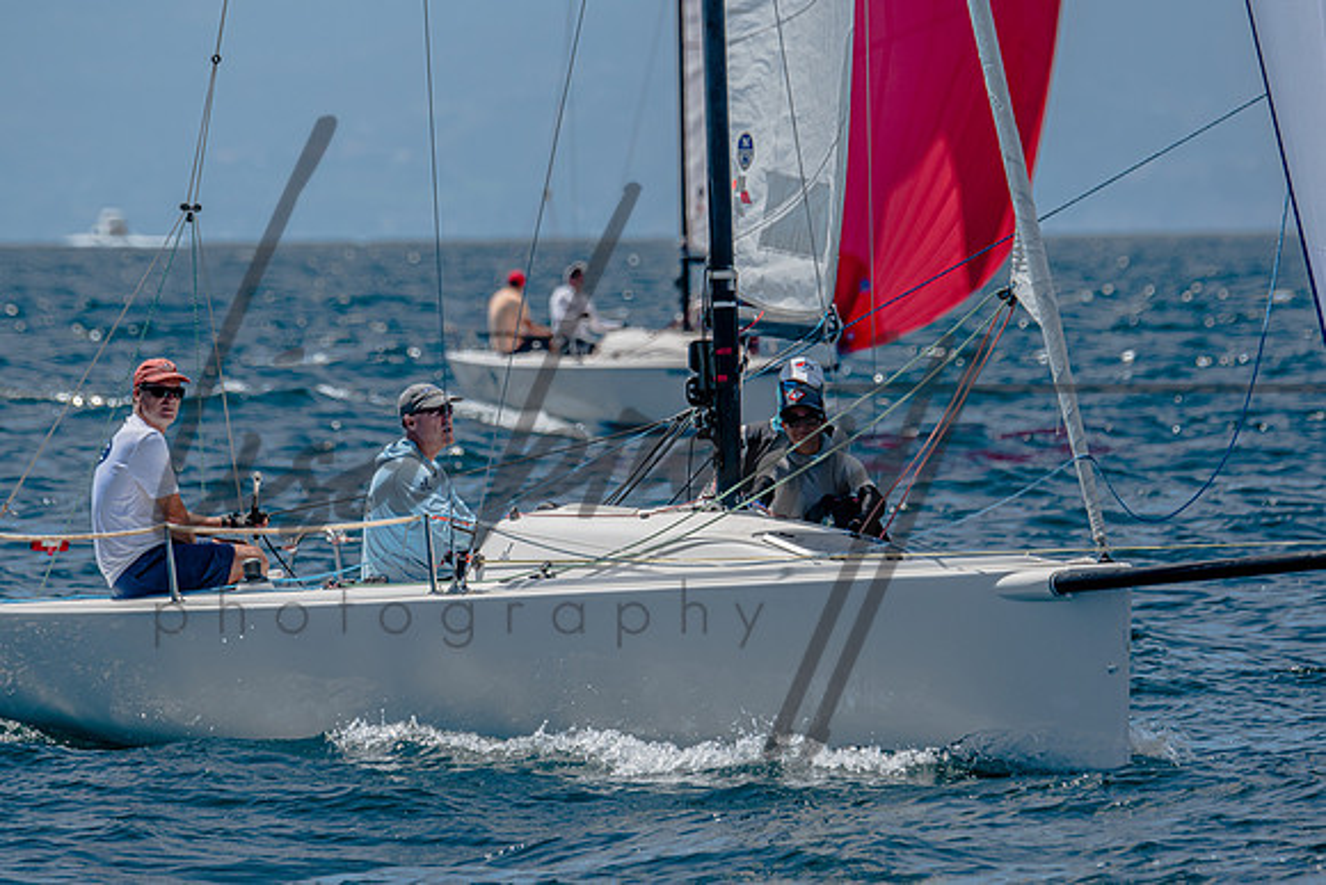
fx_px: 17139
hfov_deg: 4.4
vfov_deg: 3.0
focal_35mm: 465
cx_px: 663
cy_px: 442
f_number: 5.6
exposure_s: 1/2000
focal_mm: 300
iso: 200
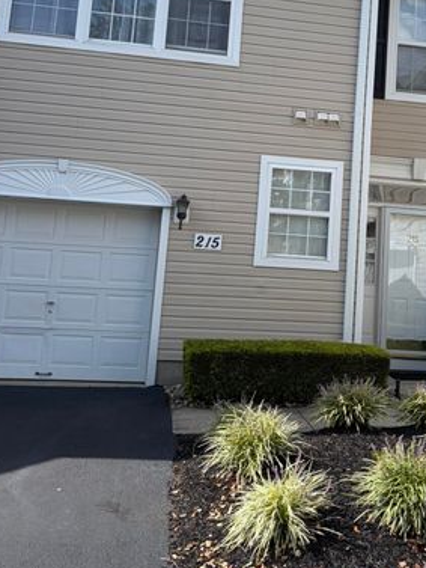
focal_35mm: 46
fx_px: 754
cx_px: 309
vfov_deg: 40.2
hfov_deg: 31.1
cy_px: 151
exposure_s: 1/2141
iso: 64
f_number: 1.6
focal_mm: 5.96
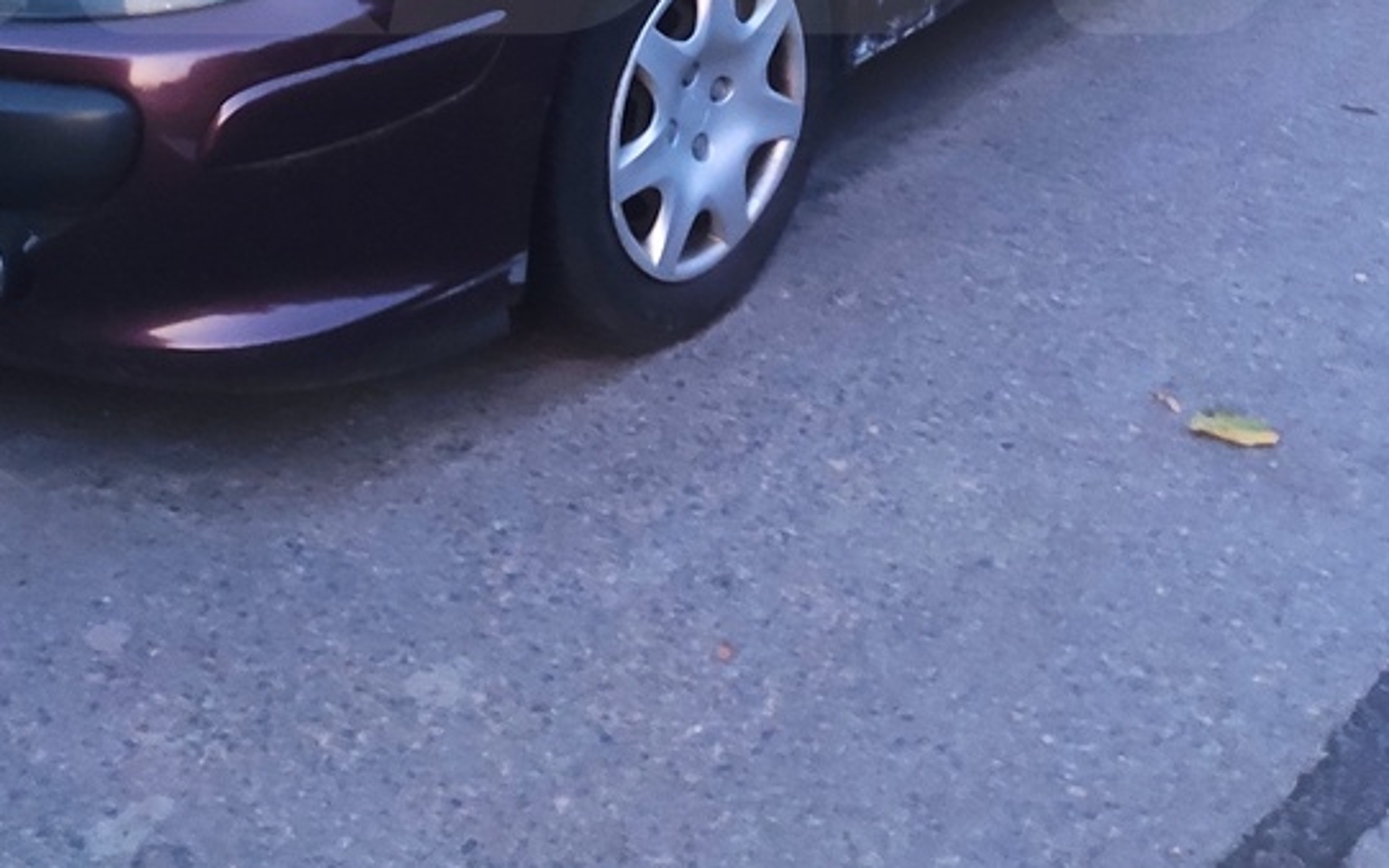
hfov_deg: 33.3
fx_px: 2310
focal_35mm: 61
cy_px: -243
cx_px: 536
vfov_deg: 19.7
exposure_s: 1/20
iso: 2352
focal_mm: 4.77
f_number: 1.75
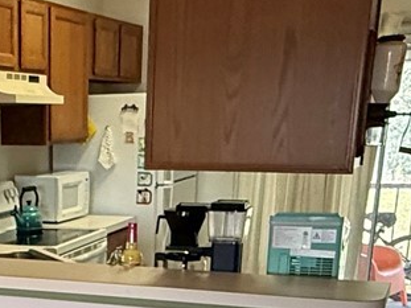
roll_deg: +0.7
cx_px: 29
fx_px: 855
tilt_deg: -18.9
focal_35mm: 72
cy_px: 403
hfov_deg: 26.0
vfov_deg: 18.9
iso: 500
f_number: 2.2
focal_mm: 2.22
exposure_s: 1/120
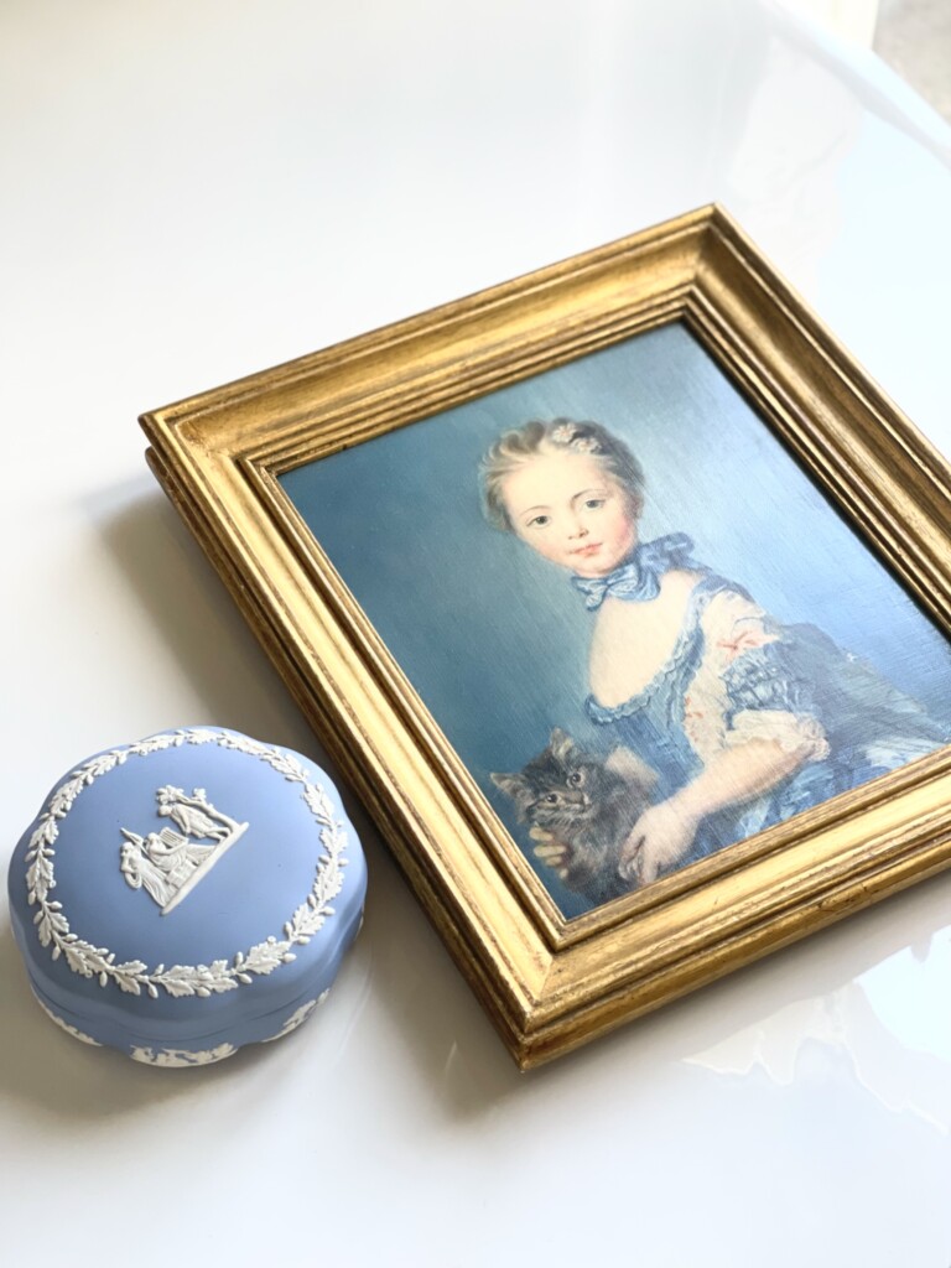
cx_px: 476
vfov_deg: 30.3
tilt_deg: -51.3
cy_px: 634
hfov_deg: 22.9
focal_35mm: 64
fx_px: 2344
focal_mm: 7.5
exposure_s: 1/121
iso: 80
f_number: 2.2
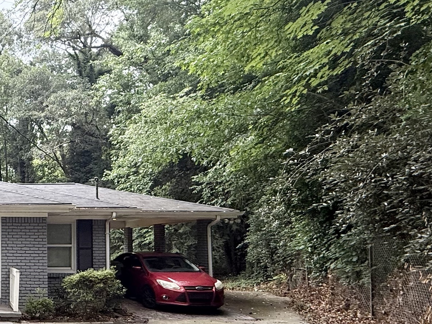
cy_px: 235
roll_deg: -0.2
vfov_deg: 38.8
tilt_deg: +2.3
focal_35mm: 36
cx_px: -68
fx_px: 449
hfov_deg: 39.5
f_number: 2.2
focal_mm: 2.22
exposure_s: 1/99
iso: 125
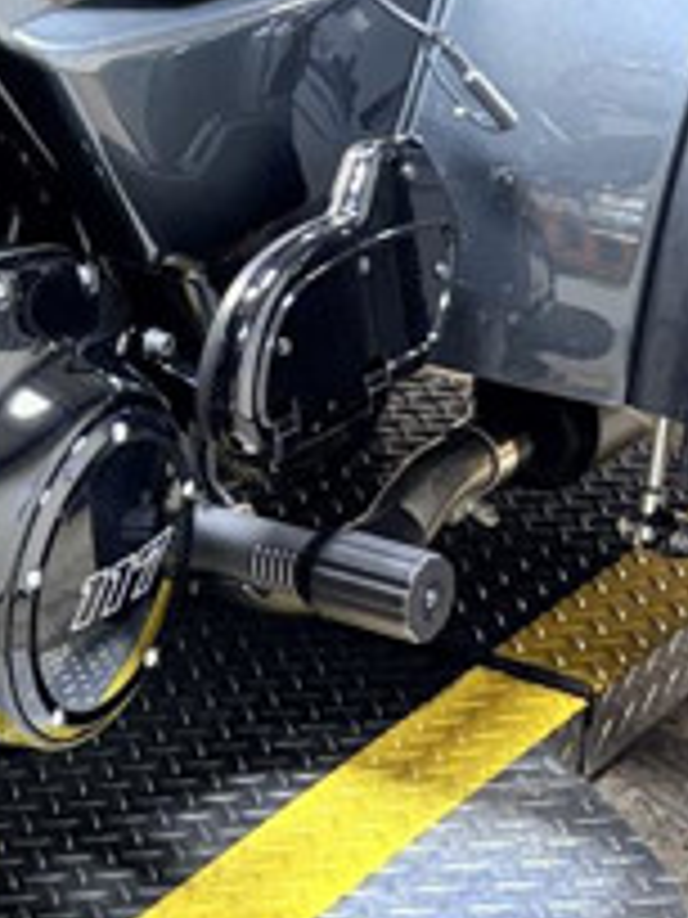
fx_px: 3604
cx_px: -614
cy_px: 216
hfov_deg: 10.2
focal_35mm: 136
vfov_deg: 14.4
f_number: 1.6
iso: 80
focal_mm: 5.96
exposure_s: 1/60
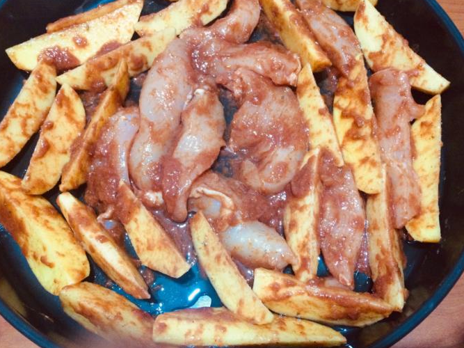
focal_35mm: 30
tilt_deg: -67.5
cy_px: 175
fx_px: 402
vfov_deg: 46.8
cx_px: 226
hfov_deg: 60.0
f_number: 2.2
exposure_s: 1/17
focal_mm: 4.15
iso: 400
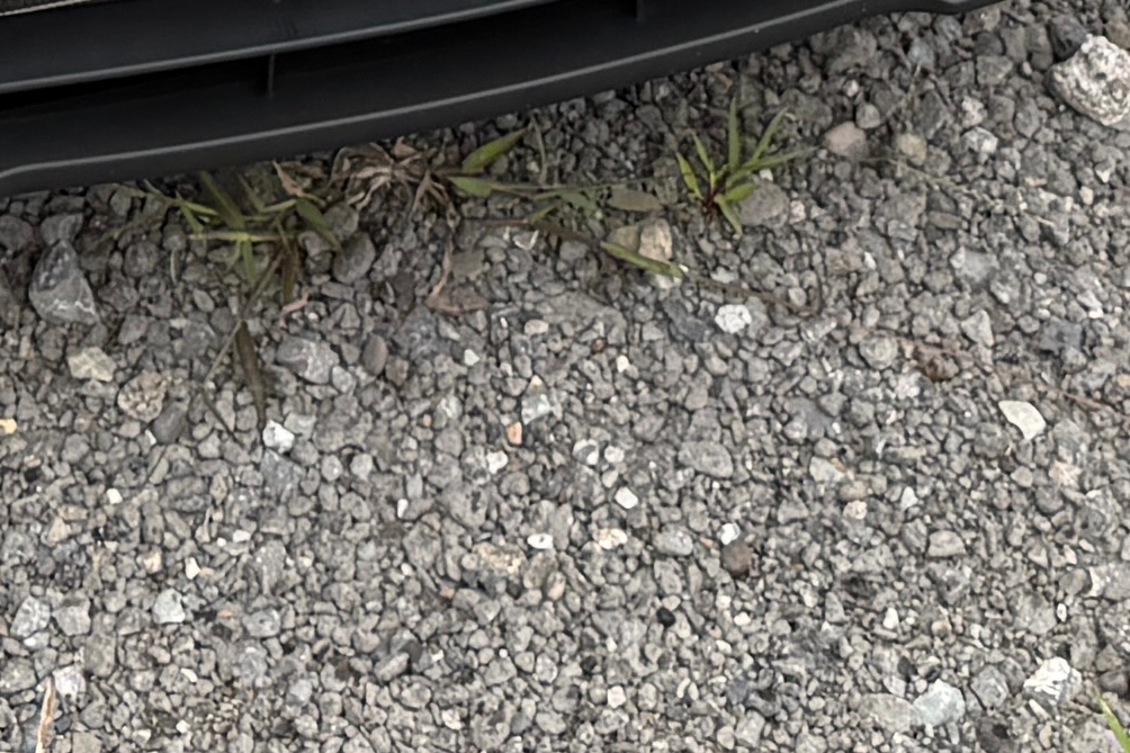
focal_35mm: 142
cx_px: 464
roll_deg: -12.7
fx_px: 4456
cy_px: -1290
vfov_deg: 8.5
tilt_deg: -25.2
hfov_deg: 14.4
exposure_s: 1/722
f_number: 1.78
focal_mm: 6.76
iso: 80
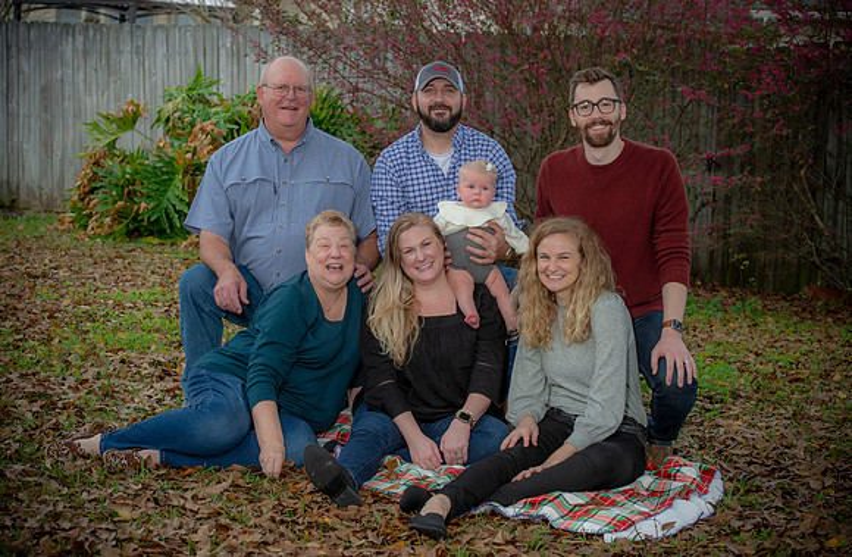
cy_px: 275
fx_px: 1659
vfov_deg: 19.0
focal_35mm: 71
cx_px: 426
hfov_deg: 28.8
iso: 160
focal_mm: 70
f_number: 5.6
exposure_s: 1/200
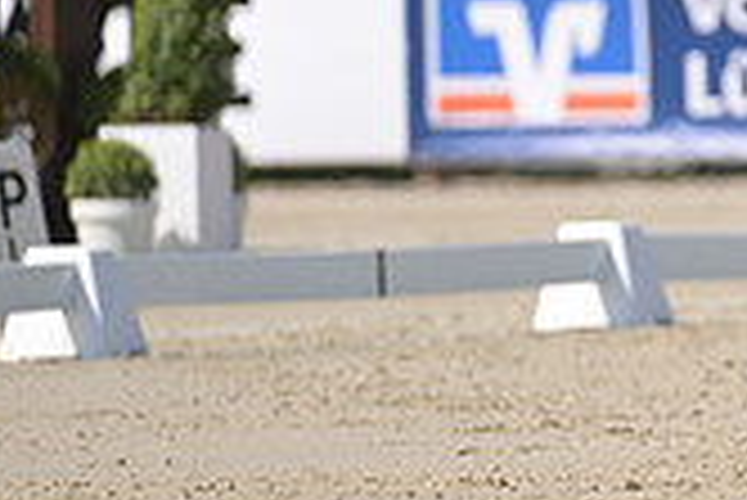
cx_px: 1242
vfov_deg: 1.2
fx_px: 23883
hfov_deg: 1.8
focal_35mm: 1150
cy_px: -182
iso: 220
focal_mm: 330
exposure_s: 1/1250
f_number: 5
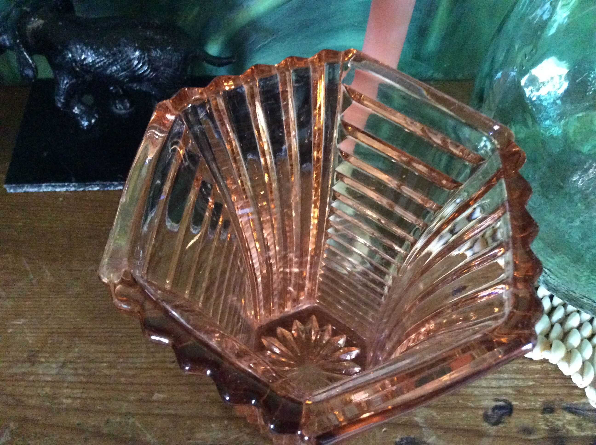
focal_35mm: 32
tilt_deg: -57.3
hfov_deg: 56.9
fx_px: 550
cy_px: 222
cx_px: 298
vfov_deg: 44.1
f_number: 2.4
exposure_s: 1/17
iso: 640
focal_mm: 3.3
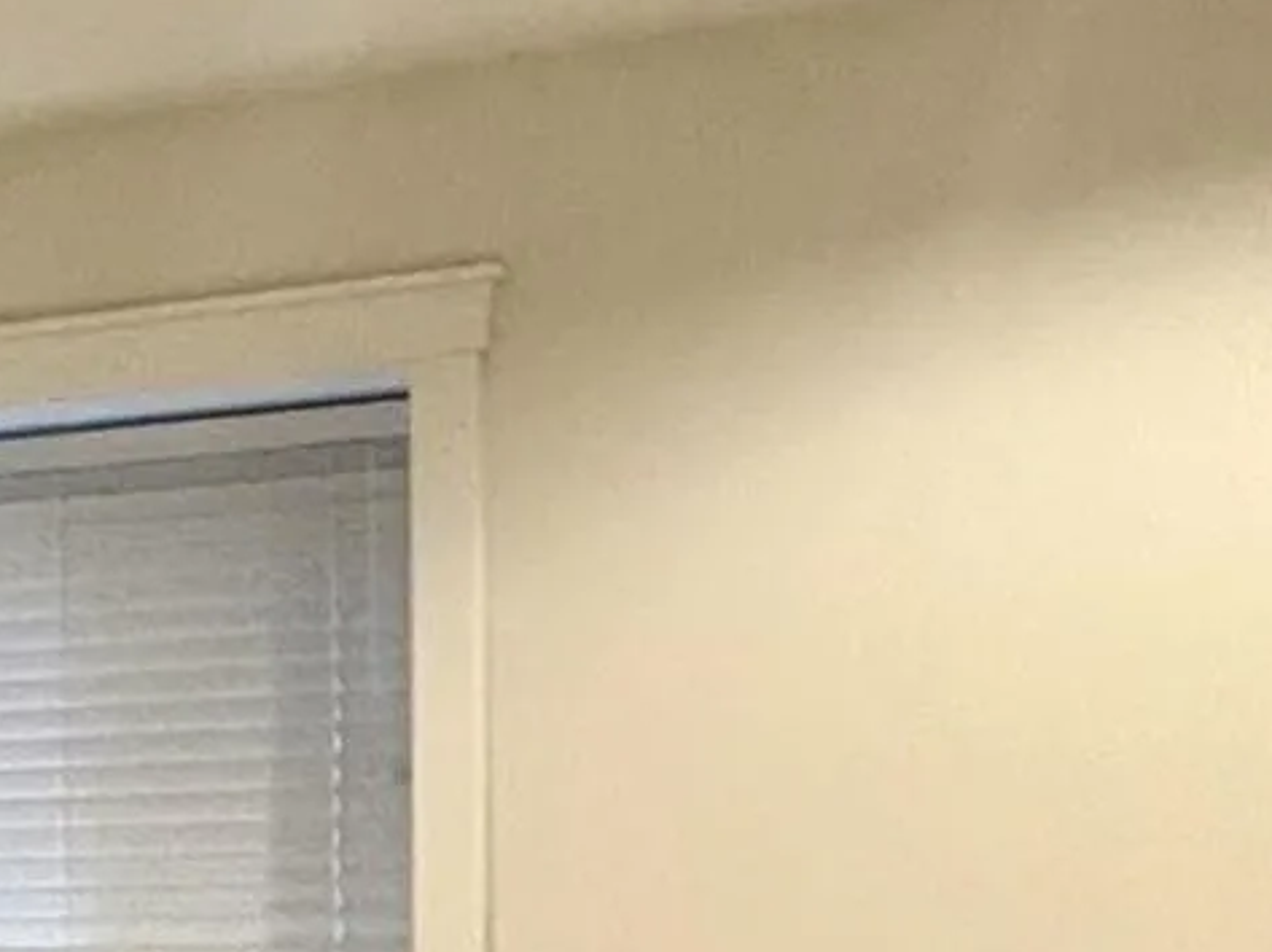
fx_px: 3341
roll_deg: +0.2
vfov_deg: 16.0
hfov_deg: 19.0
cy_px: 893
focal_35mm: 91
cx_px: -619
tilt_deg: +2.6
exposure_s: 1/40
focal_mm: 2.22
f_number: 2.2
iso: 640
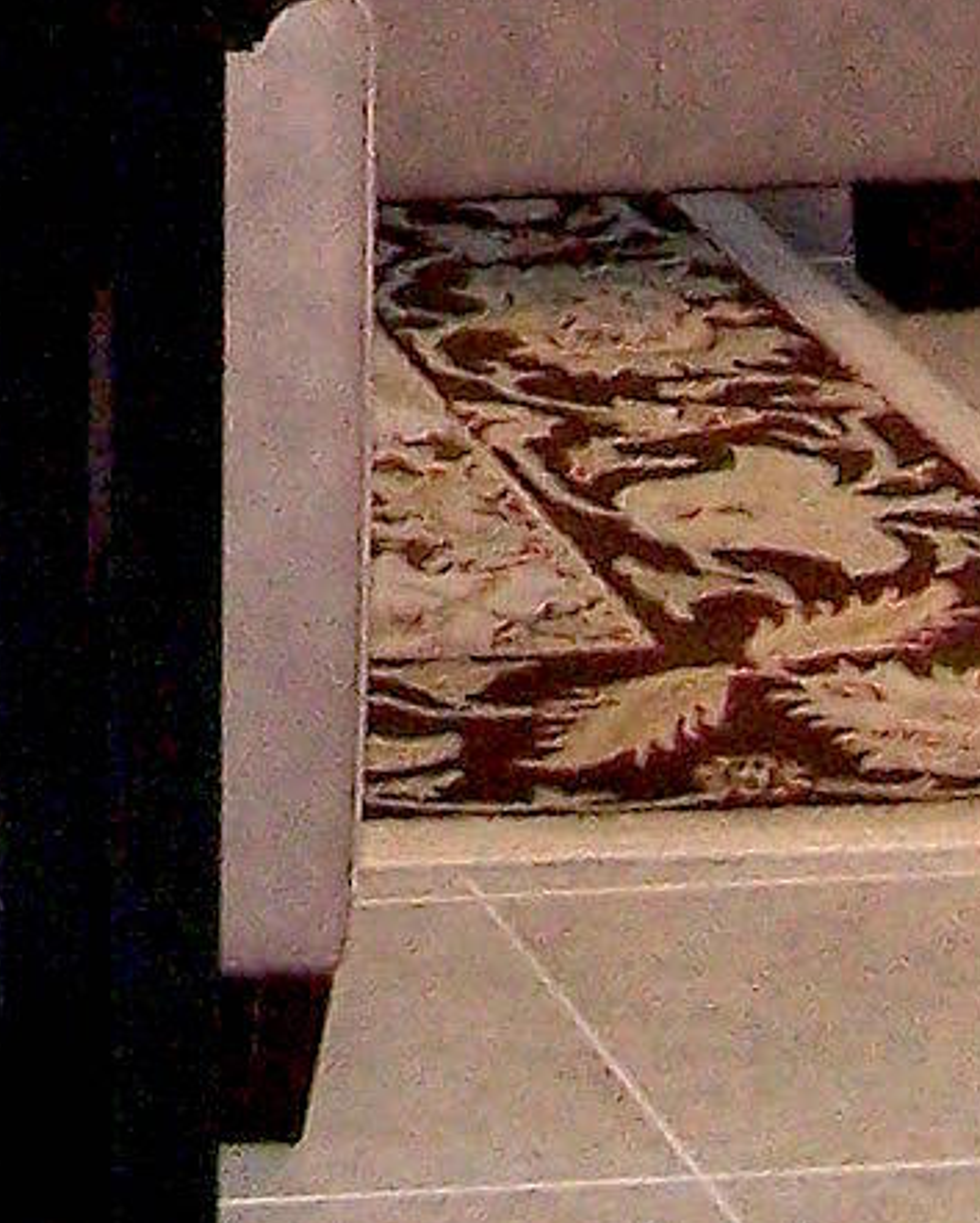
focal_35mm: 216
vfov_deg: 8.4
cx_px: -908
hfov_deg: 6.9
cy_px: -1419
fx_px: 7826
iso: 140
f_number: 2.8
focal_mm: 6.3
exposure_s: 1/60
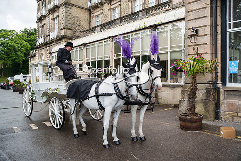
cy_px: 80
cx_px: 120
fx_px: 187
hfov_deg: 65.5
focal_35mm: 28
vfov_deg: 46.4
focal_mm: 28
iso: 640
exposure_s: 1/4000
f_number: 3.5
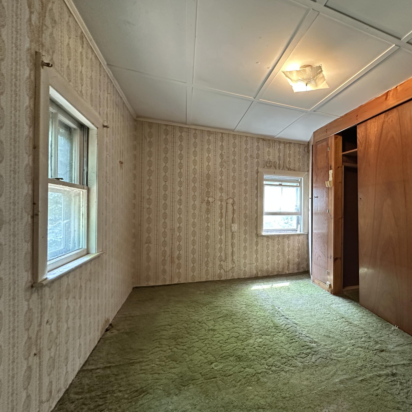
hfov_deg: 76.7
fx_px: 242
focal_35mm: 18
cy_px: 209
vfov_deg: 80.7
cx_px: 292
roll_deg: +0.0
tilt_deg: +0.3
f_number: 2.2
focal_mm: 2.22
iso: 500
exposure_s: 1/60
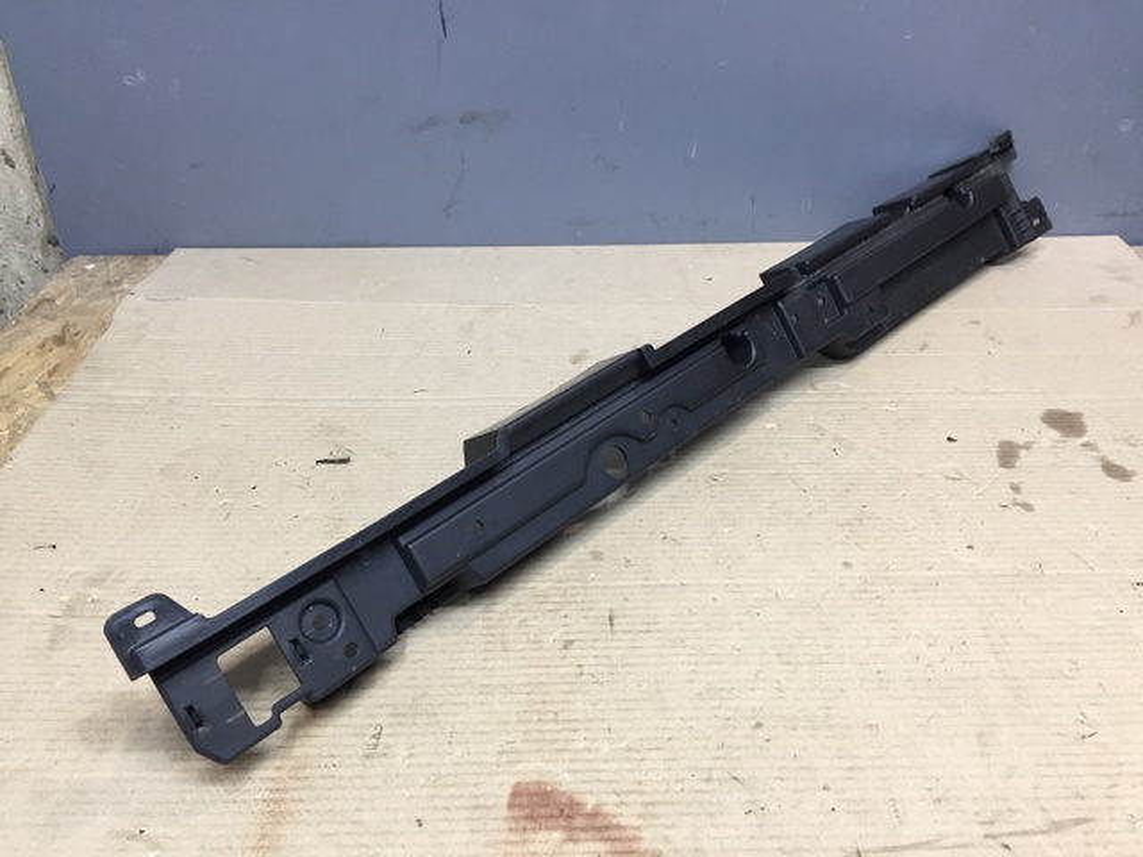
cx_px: 572
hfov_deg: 61.7
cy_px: 428
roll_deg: -2.0
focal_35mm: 29
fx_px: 958
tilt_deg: -34.3
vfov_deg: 48.2
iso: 64
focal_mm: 4.15
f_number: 2.2
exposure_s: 1/33
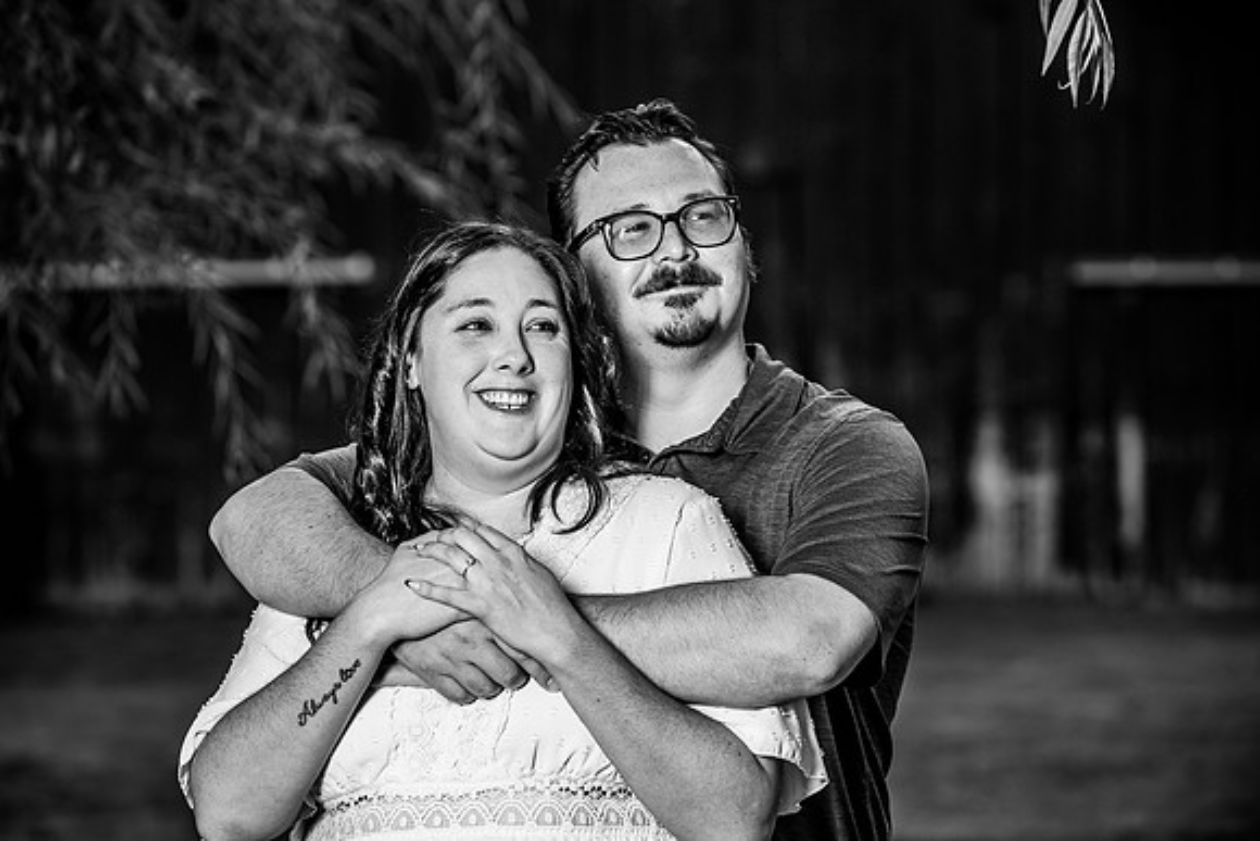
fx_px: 4551
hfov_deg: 15.8
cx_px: 630
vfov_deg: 10.6
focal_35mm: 130
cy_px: 420
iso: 80
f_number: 5
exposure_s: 1/125
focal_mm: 130
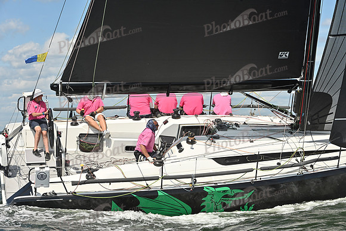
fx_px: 827
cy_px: 116
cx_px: 173
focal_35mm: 86
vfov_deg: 15.9
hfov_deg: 23.6
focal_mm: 86
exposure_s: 1/1250
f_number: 8
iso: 250
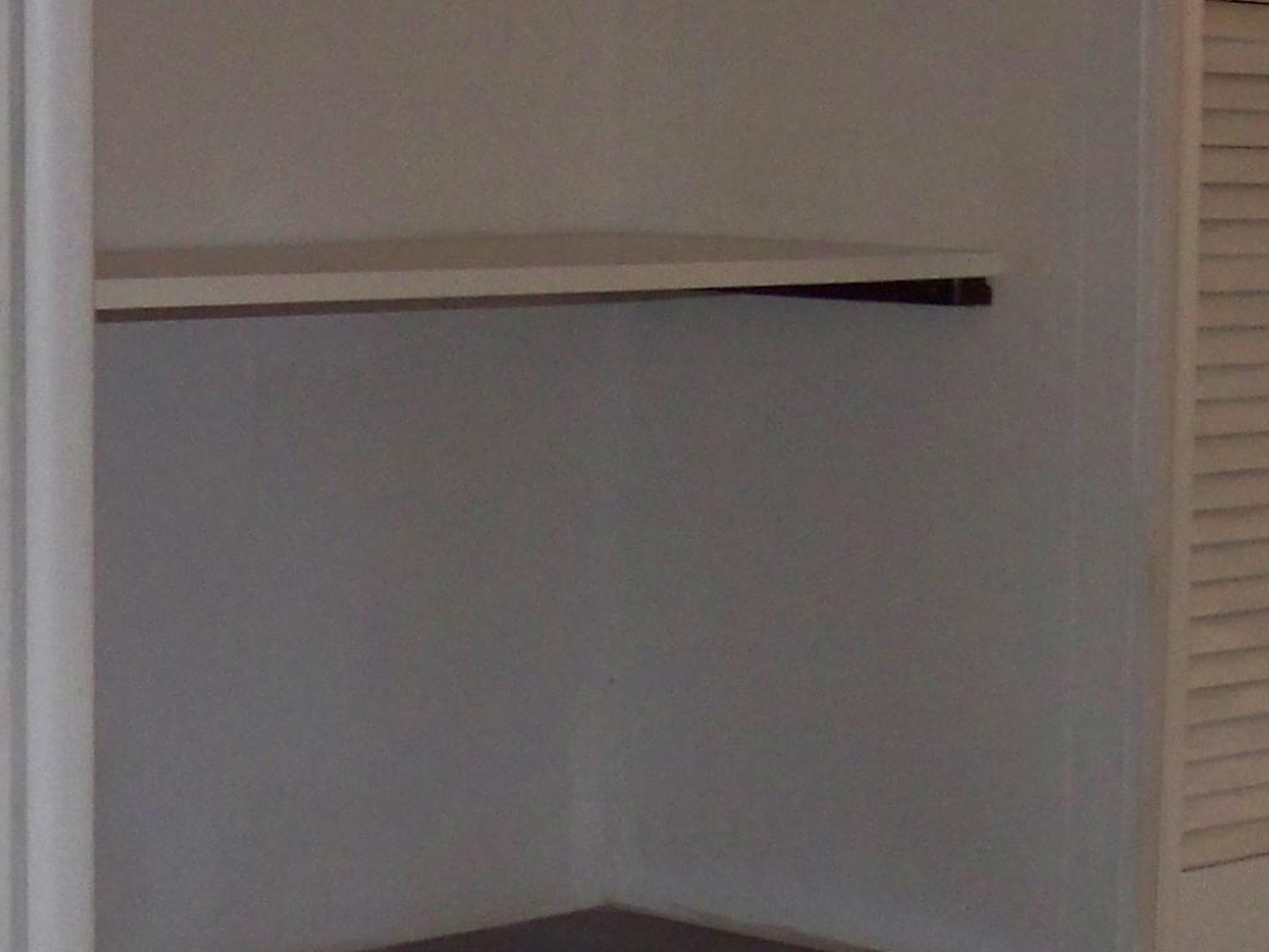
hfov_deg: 17.8
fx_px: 3959
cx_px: 39
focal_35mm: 108
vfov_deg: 13.6
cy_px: 796
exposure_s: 1/30
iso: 200
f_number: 2.8
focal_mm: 5.85
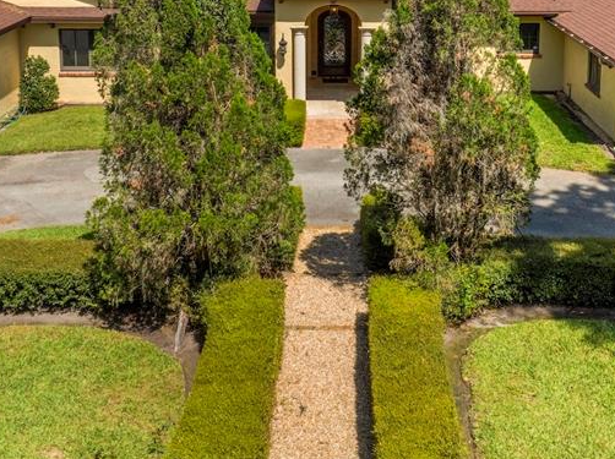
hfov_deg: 38.9
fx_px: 869
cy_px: -7
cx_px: 358
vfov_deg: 27.7
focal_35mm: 49
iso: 200
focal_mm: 12.29
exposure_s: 1/240
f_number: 11
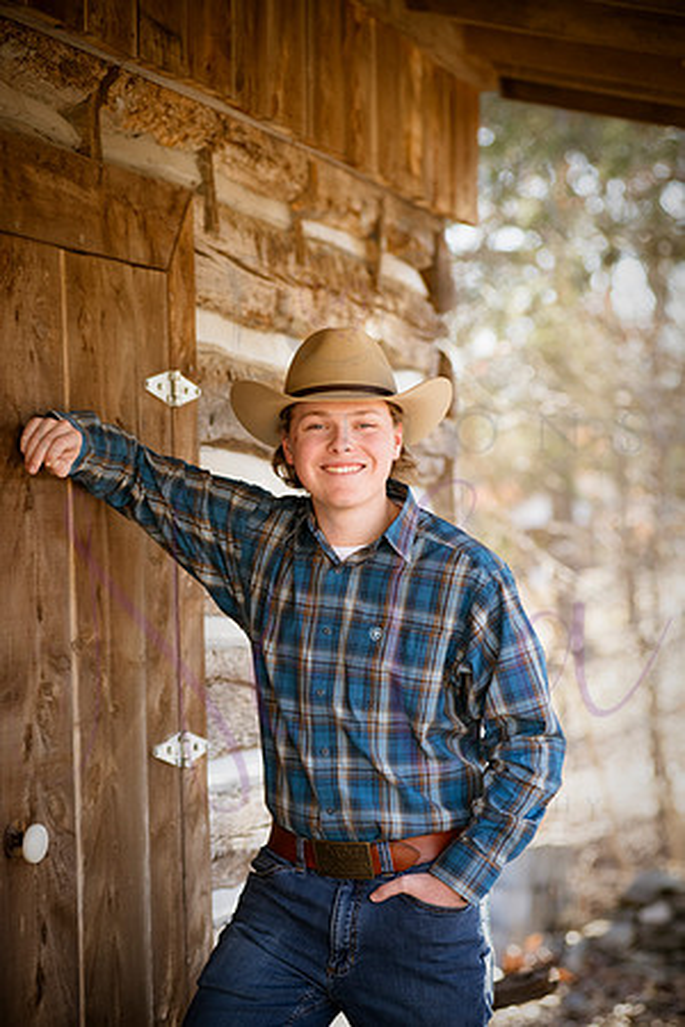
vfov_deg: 19.5
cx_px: 342
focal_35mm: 105
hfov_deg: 13.0
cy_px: 514
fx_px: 2997
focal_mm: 105
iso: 800
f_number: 4
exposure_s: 1/500
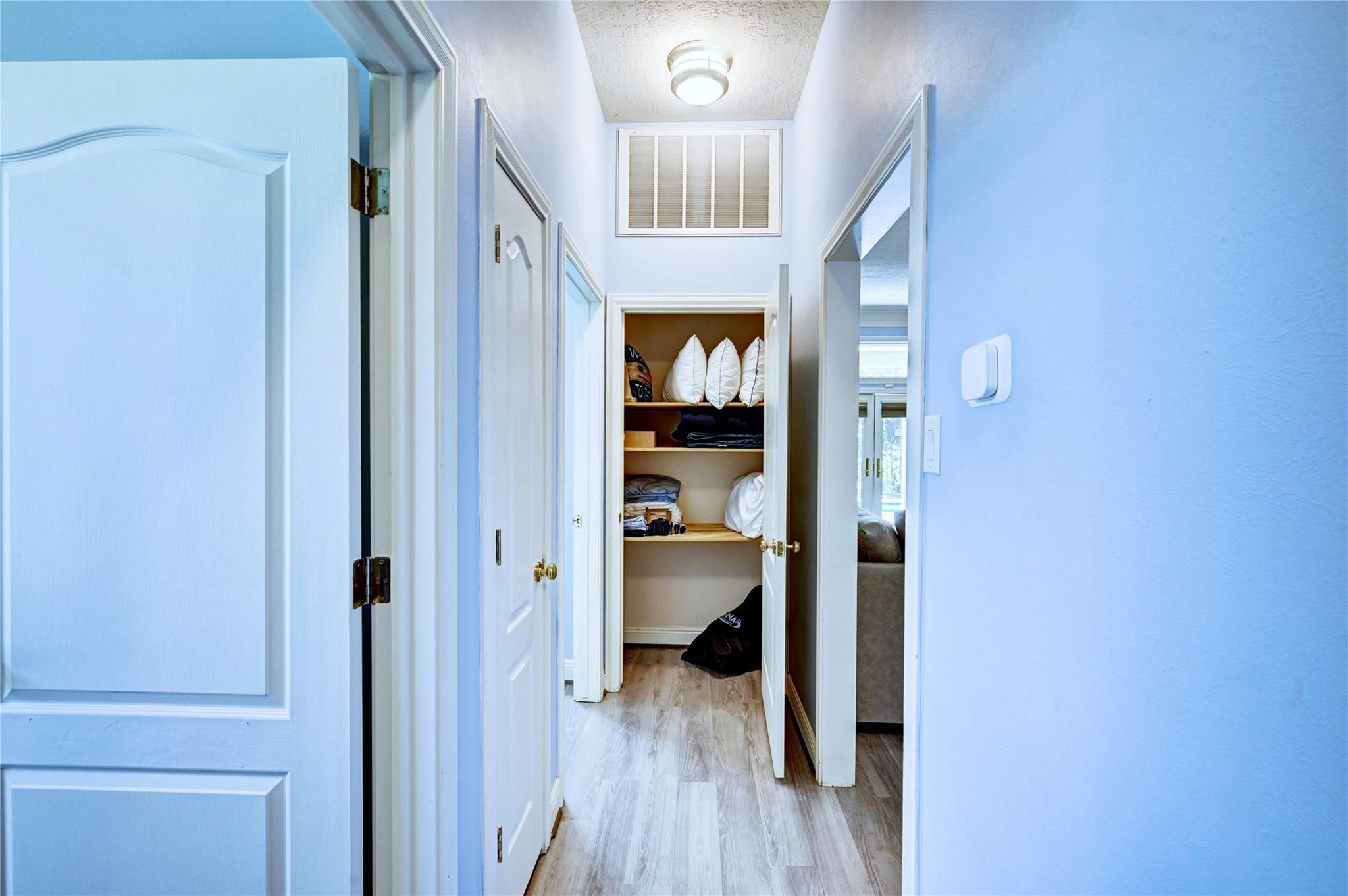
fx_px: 599
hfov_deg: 96.8
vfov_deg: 73.7
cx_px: 674
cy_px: 448
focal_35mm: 16
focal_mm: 16
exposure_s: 1/8
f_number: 8
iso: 400
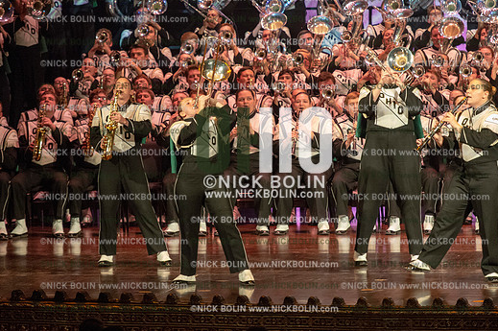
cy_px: 153
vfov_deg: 5.3
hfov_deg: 8.0
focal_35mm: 257
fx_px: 3552
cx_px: 264
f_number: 5.6
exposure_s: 1/200
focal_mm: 230
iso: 8000
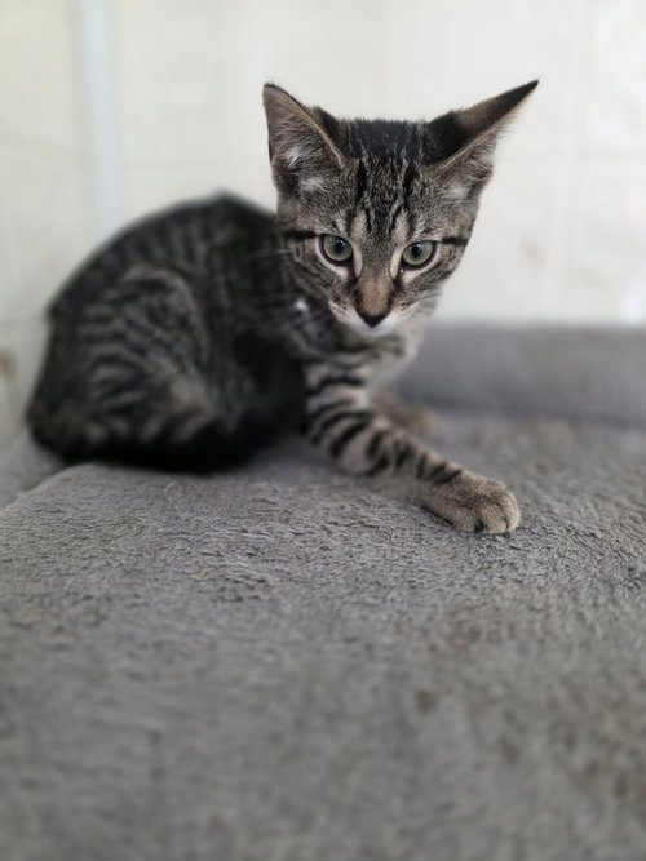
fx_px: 572
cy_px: 430
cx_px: 323
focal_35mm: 23
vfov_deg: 73.9
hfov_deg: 58.9
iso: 800
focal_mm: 6.3
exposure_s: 1/120
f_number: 1.7
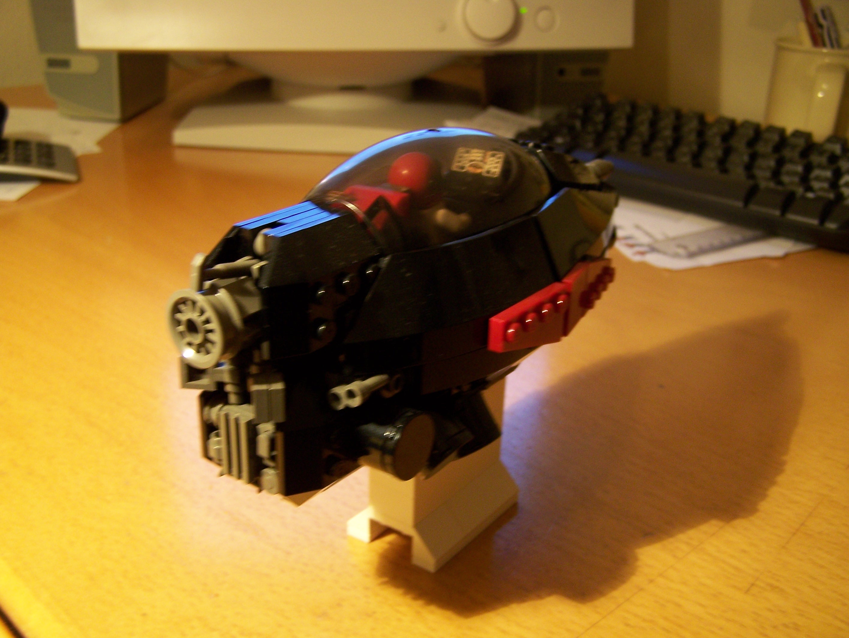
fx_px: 933
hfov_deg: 48.9
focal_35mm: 38
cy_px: 319
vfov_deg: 37.8
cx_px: 424
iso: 160
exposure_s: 1/8
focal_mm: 6.3
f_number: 2.8
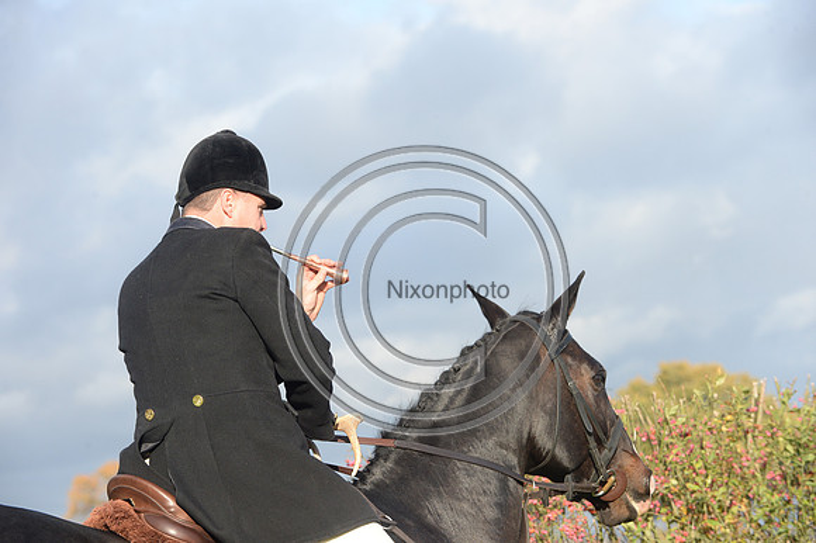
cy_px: 272
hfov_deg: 17.1
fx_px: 2718
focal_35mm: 120
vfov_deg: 11.4
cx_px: 408
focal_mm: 120
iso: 800
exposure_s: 1/1000
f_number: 6.3
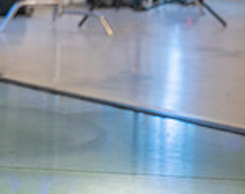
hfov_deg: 7.7
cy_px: -88
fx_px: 1772
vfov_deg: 6.2
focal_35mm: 245
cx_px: -177
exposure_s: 1/160
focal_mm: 70
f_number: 2.8
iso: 1000
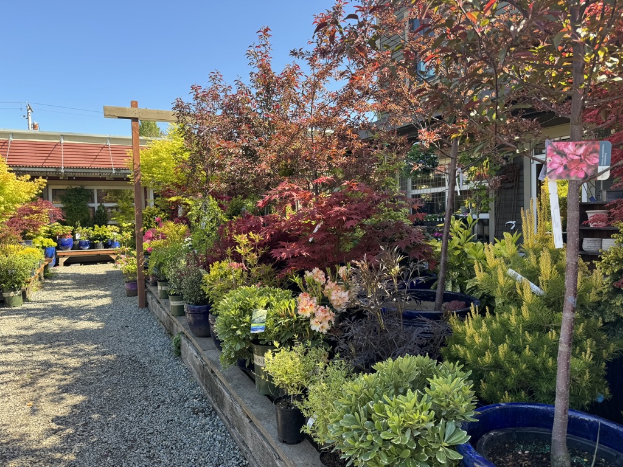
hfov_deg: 71.6
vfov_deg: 56.8
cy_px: 234
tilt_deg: -2.4
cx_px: 312
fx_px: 432
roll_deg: +1.4
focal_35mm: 24
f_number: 1.78
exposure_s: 1/572
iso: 80
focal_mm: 6.76
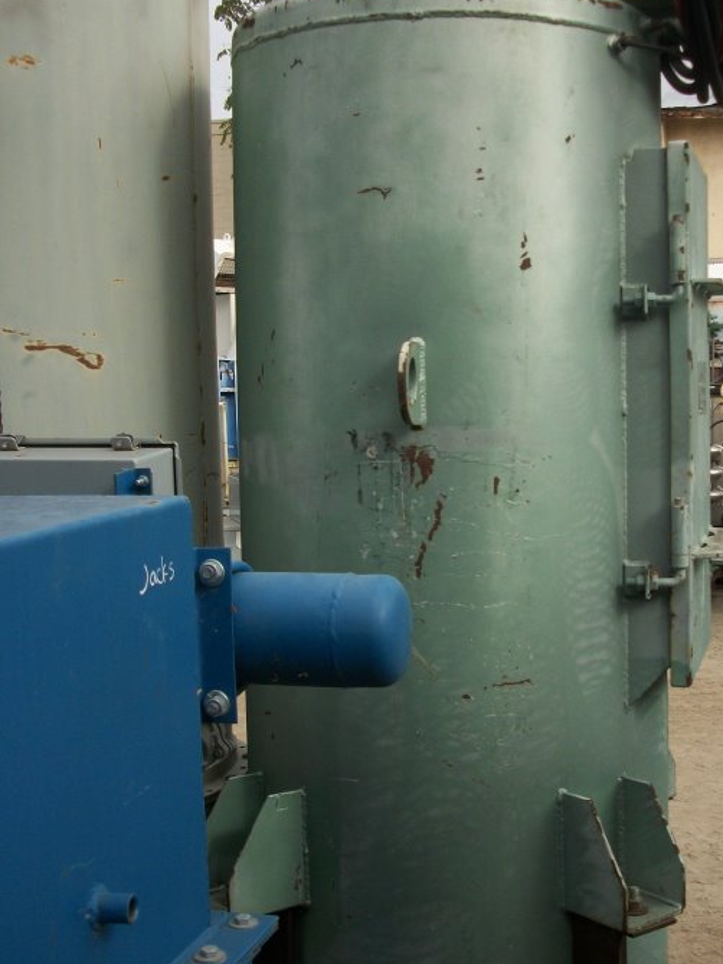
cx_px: 507
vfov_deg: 38.9
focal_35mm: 49
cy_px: 463
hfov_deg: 29.4
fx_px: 1364
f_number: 2.9
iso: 80
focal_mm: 5.7
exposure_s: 1/1000
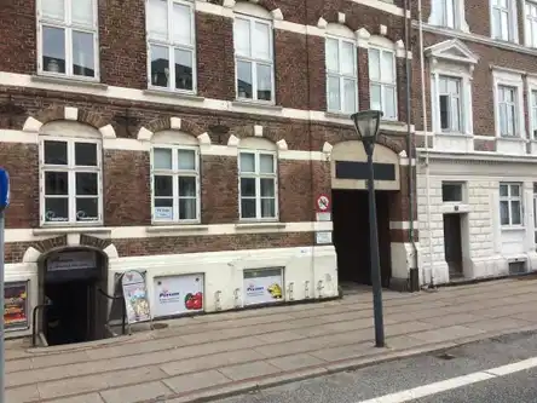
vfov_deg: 48.2
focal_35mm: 29
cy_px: 202
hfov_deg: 61.7
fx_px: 450
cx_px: 268
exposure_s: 1/1368
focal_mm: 4.15
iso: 32
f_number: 2.2
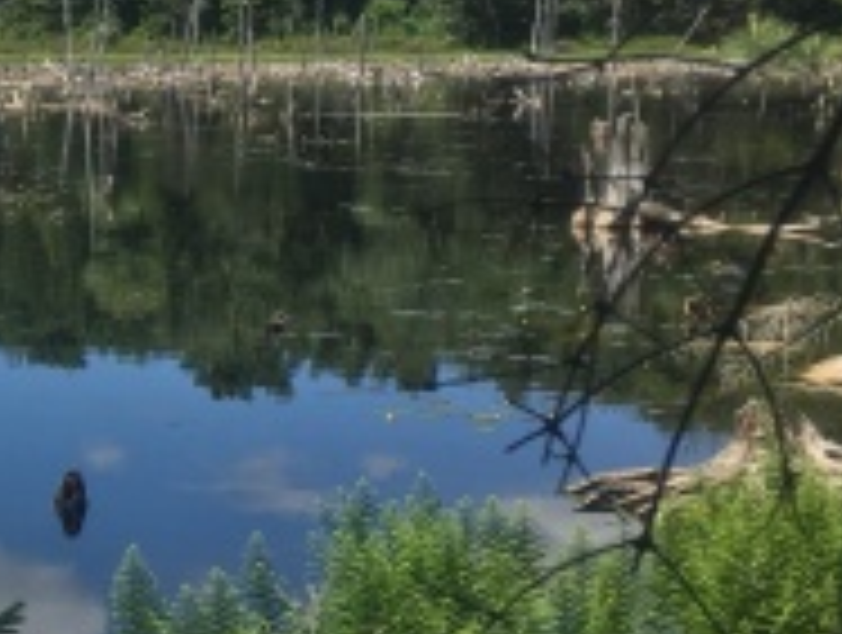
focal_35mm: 99
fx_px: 2413
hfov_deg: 18.5
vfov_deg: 15.0
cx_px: -243
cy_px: 387
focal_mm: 4.15
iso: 25
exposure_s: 1/1374
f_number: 2.2
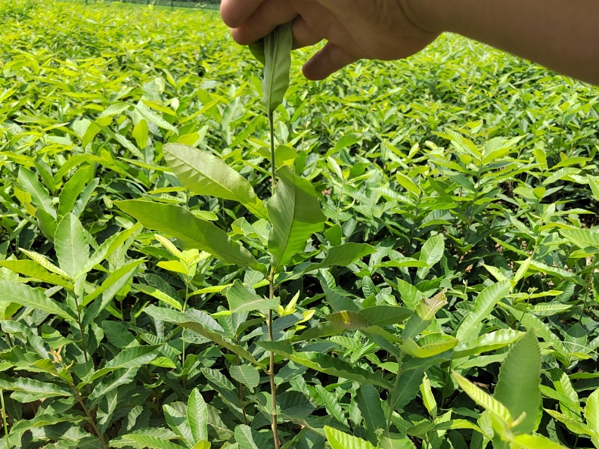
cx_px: 300
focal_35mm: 31
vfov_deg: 43.9
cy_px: 338
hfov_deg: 58.4
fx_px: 536
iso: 566
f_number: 1.9
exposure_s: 1/2400
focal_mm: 5.52
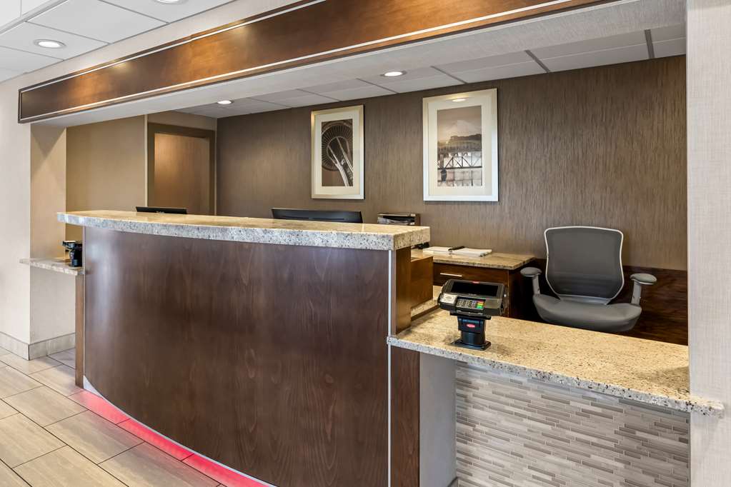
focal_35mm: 18
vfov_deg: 65.9
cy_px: 244
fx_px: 376
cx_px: 366
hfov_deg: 88.4
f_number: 8
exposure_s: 1/13
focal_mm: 18.5
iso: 800
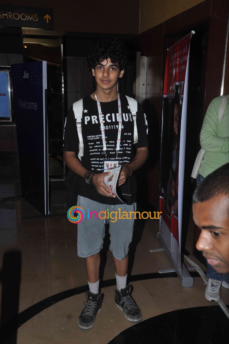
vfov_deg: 51.3
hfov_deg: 35.4
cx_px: 114
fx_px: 359
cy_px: 172
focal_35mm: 38
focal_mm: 25
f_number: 10
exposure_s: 1/250
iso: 640
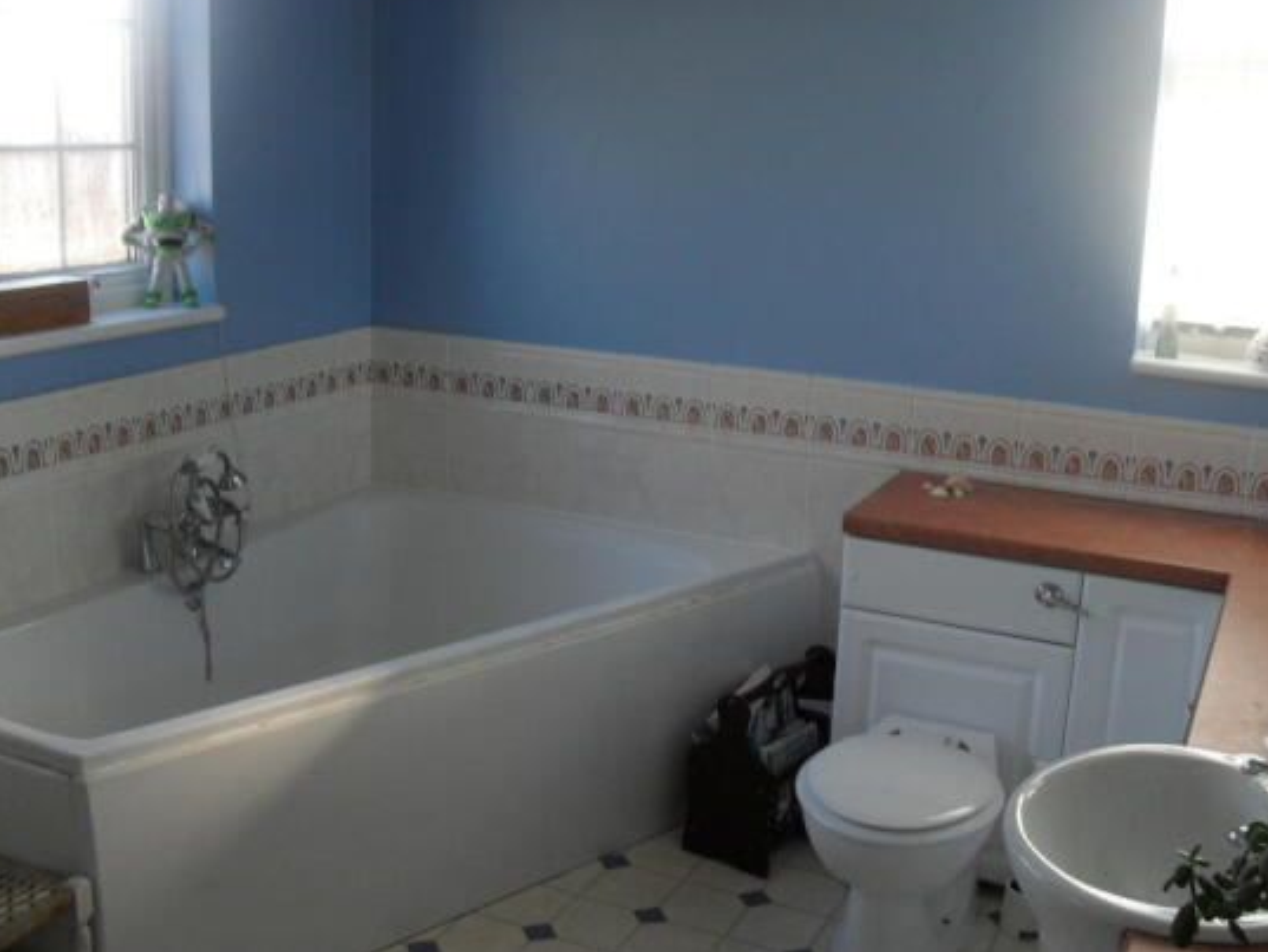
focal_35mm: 38
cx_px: 681
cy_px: 441
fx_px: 1392
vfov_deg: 37.7
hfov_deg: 48.9
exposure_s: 1/45
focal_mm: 6.3
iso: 100
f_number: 3.2
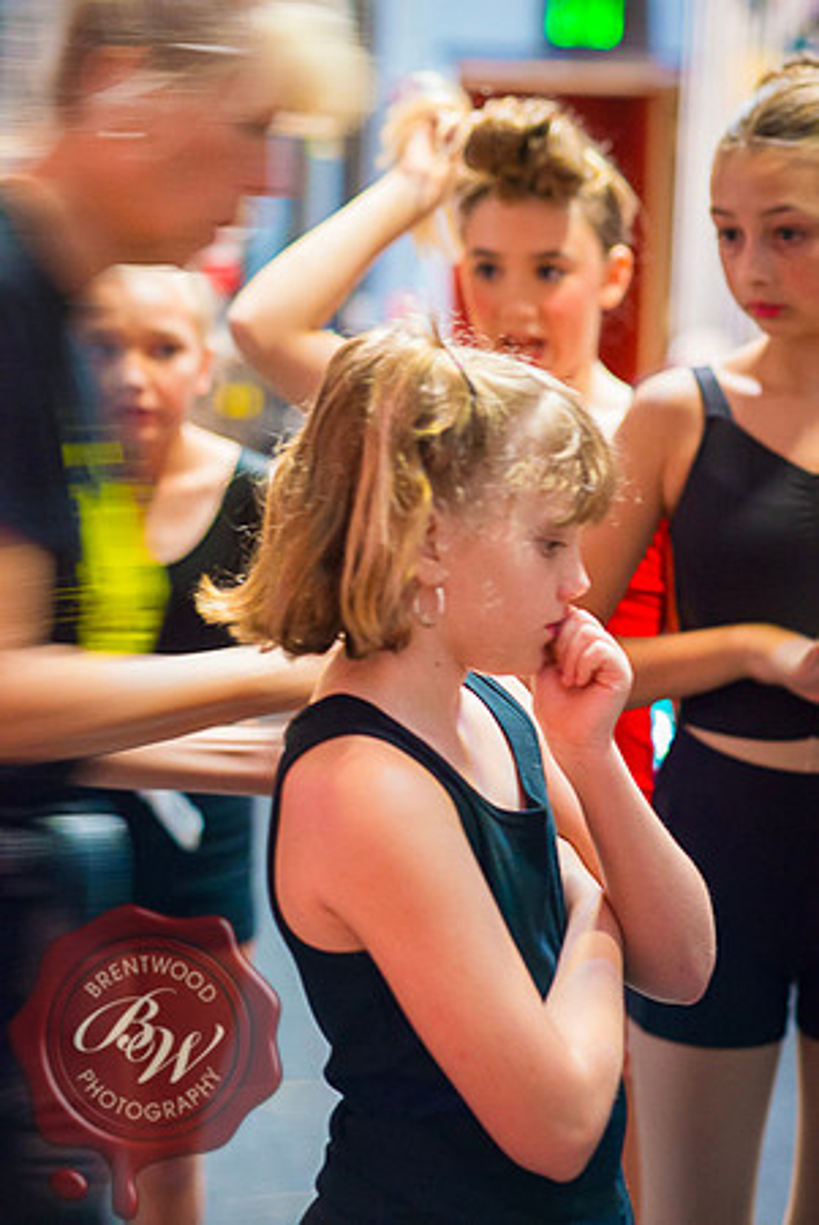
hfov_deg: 16.1
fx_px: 2894
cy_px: 612
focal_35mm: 85
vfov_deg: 23.9
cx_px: 410
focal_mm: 85
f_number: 2.8
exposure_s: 1/15
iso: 6400
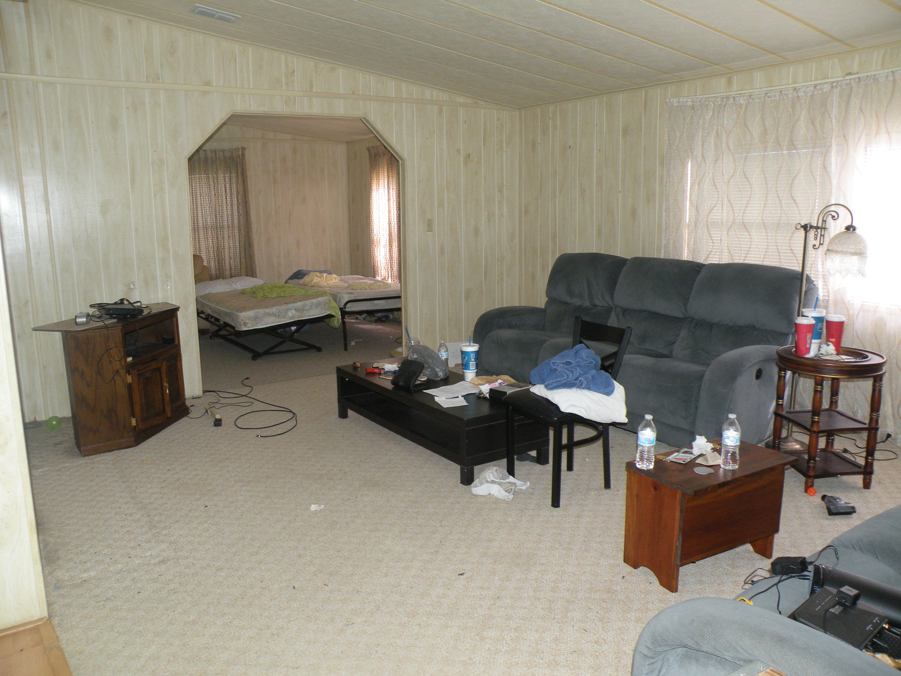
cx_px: 450
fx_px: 703
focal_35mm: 27
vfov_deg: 51.4
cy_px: 338
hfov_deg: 65.3
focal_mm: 4.7
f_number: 2.8
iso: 140
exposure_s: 1/30
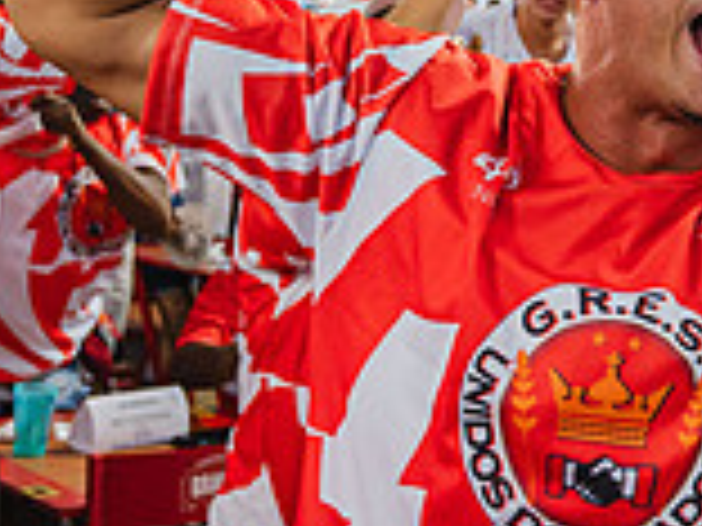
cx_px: 684
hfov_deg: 19.5
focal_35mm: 98
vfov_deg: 14.8
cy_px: -4
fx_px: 1987
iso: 1000
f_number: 4
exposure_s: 1/320
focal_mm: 27.5
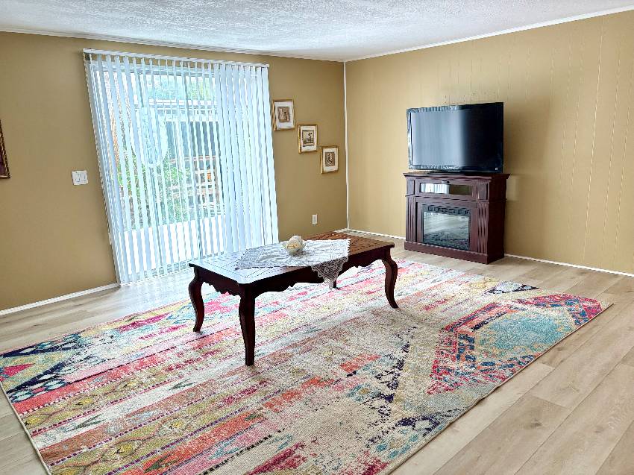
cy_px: 238
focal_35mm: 26
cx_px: 317
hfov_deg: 67.3
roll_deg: +2.9
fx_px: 476
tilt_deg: -13.0
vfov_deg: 53.0
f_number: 1.6
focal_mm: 5.96
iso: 125
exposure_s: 1/204
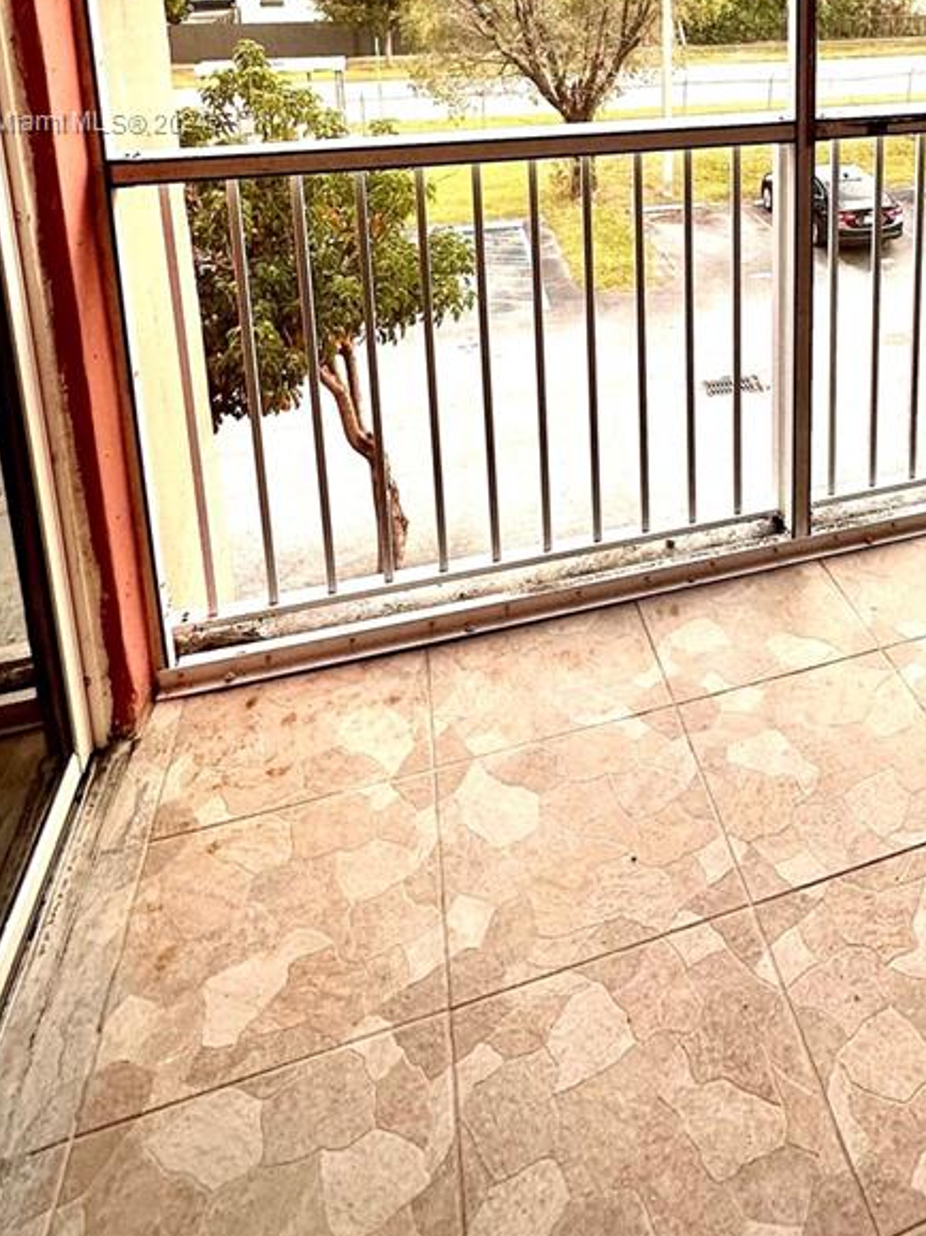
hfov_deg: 45.1
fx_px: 1035
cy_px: 124
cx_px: 779
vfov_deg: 53.9
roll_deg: -0.6
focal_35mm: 29
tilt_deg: -11.5
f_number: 2.2
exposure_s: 1/150
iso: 40
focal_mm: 2.22
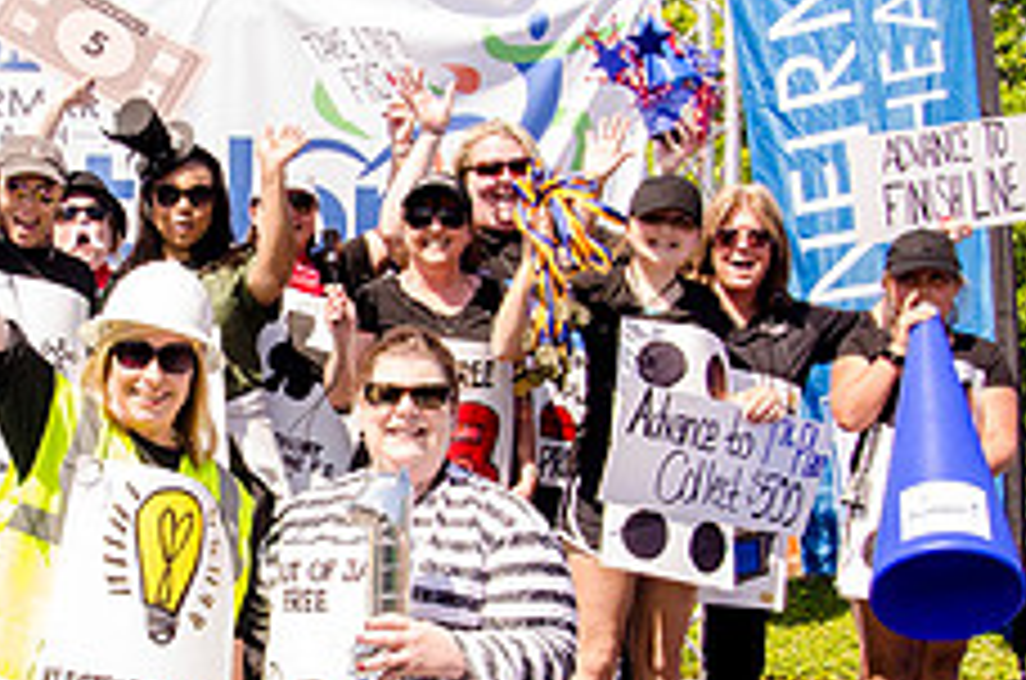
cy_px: 387
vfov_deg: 22.1
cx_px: 184
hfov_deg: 31.9
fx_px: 1735
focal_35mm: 61
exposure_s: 1/500
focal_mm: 16
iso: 640
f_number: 10
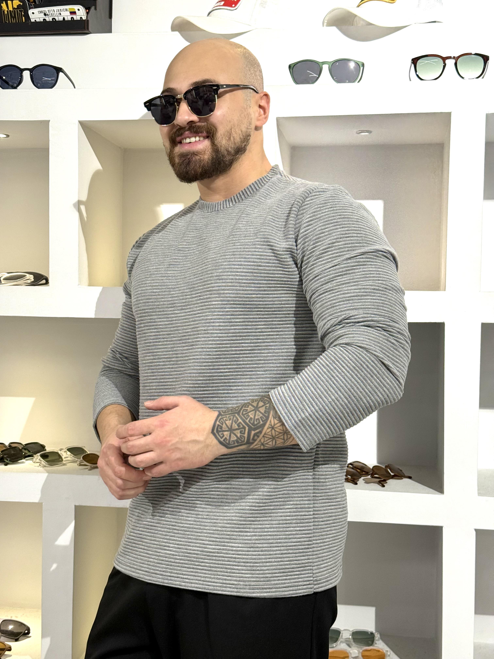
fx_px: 913
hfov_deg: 30.3
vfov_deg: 39.7
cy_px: 330
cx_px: 247
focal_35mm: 48
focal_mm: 6.76
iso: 80
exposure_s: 1/100
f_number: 1.78
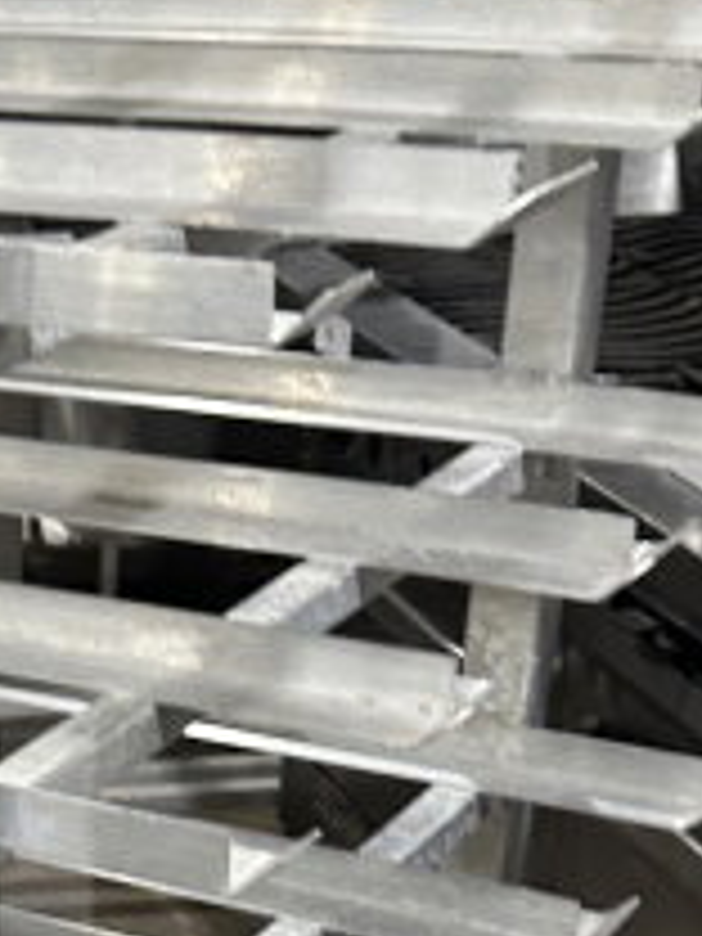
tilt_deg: -30.0
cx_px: -297
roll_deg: +4.3
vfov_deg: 19.9
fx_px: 2542
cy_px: 1046
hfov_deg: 14.8
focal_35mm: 94
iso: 250
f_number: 1.78
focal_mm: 6.86
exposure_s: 1/71
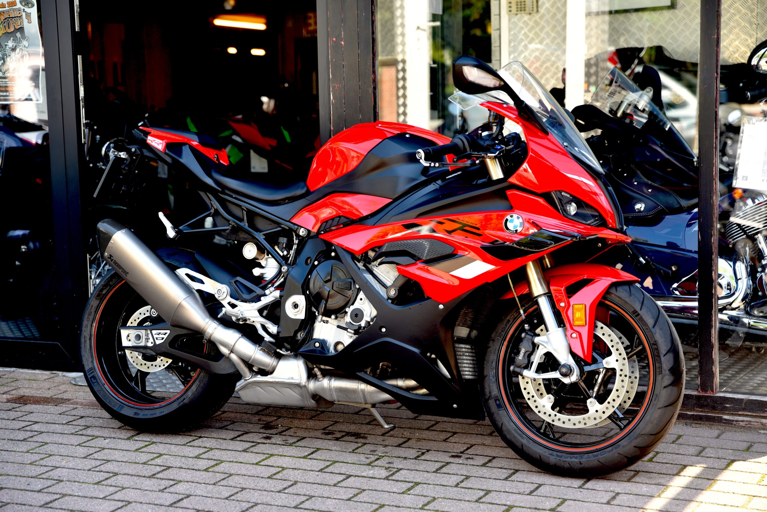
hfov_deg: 28.8
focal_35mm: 70
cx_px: 384
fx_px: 1492
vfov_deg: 19.5
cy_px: 256
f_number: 3.5
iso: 100
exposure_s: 1/60
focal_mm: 70
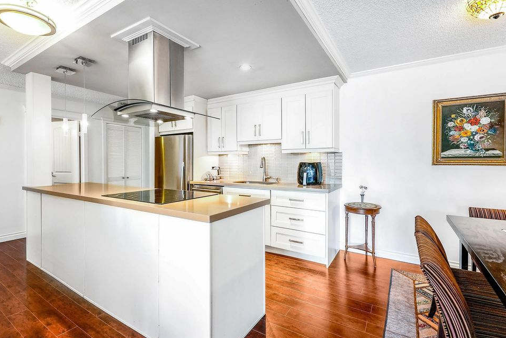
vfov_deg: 77.4
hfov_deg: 100.4
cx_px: 252
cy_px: 170
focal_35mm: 15
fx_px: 211
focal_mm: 14
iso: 800
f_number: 9
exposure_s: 1/6
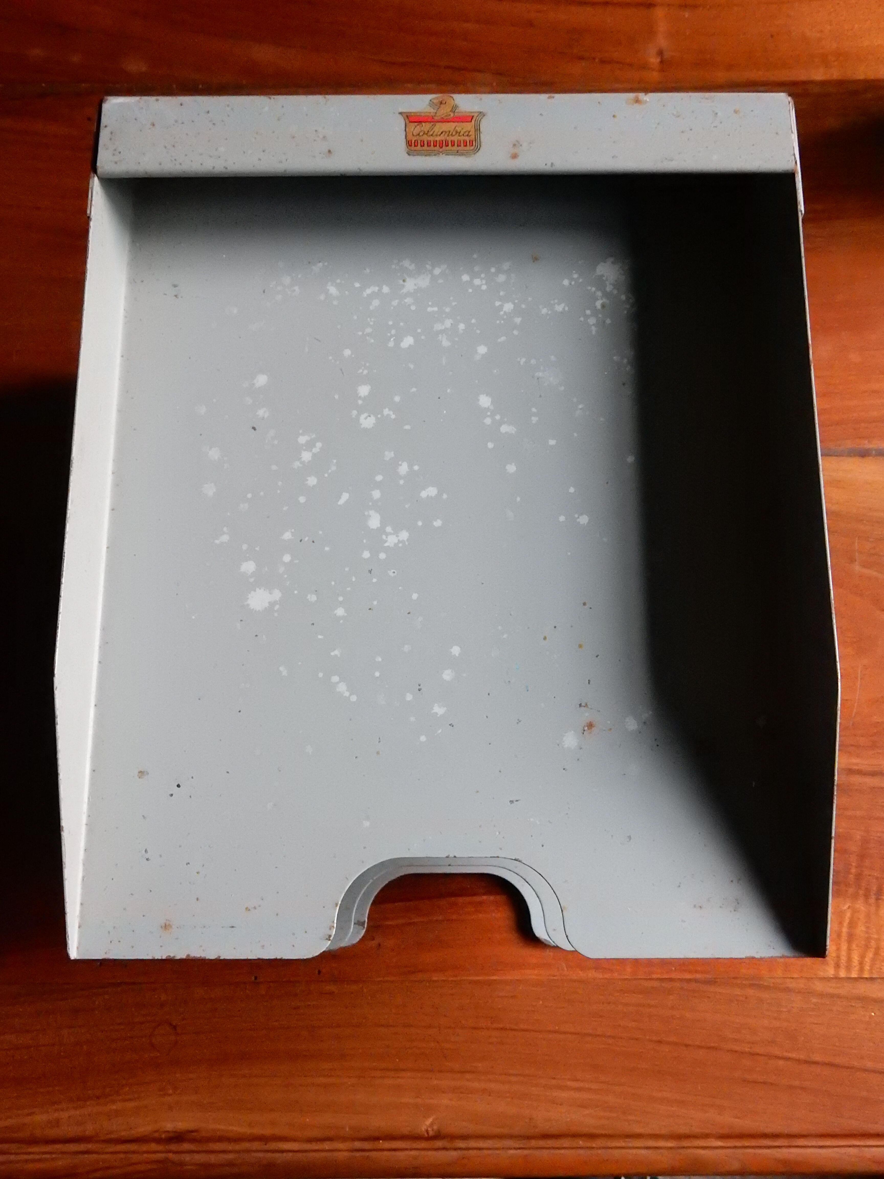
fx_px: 1226
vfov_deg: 51.4
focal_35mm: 36
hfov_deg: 39.7
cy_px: 590
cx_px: 442
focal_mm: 6.4
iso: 1400
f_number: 4
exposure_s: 1/40
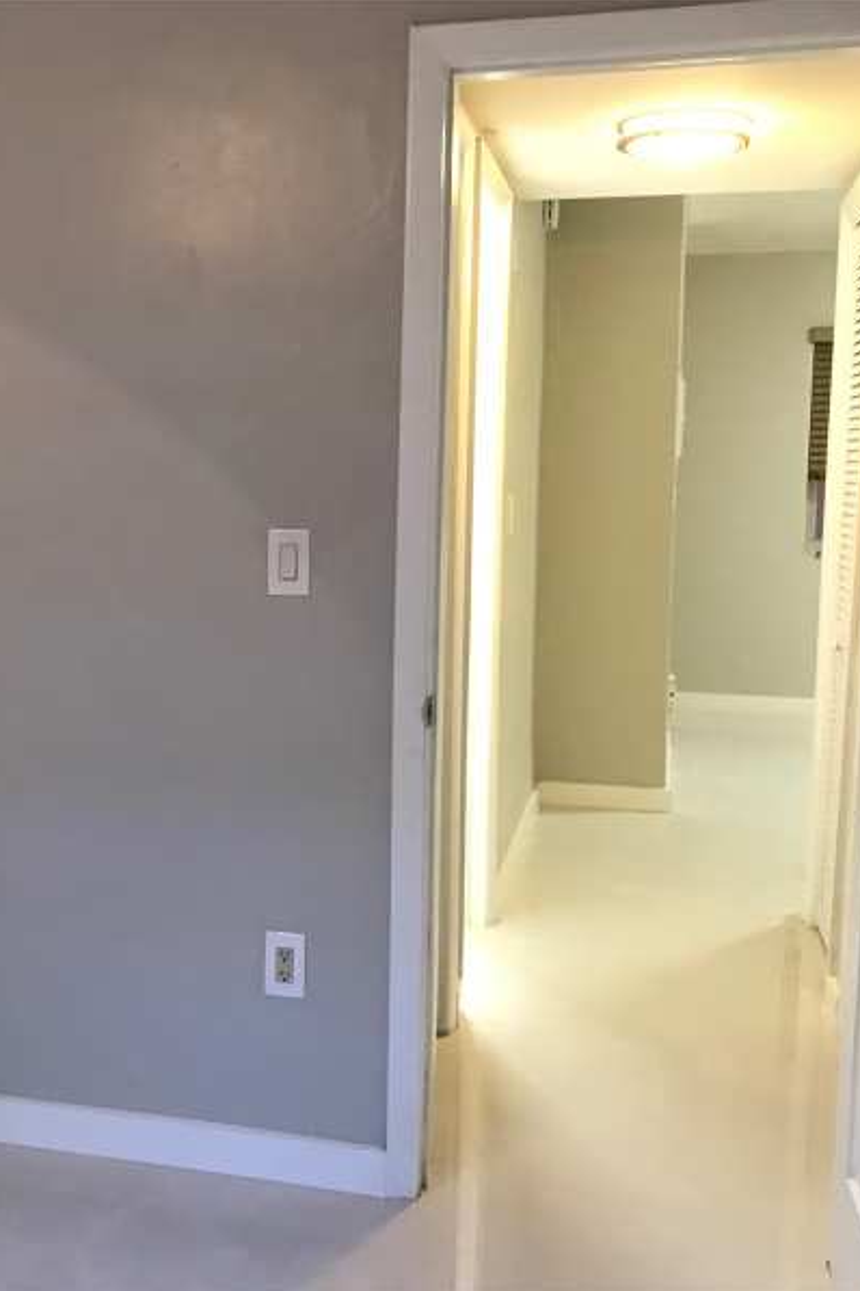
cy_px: 647
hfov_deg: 33.8
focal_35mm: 39
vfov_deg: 49.6
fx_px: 1397
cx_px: 266
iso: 80
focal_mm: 3.99
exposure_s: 1/15
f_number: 1.8
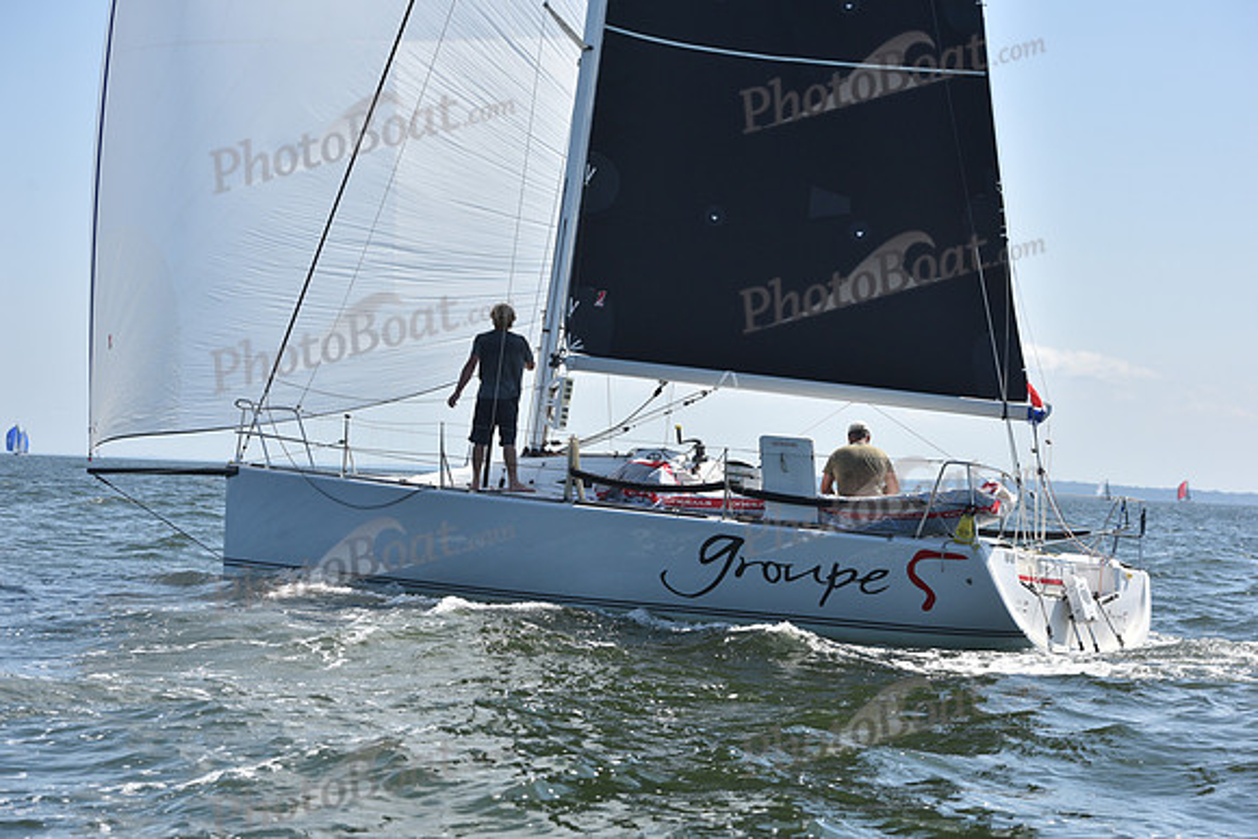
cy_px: 420
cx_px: 629
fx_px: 2866
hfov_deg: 24.8
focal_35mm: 82
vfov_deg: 16.7
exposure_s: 1/1250
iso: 320
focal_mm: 82
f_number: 7.1
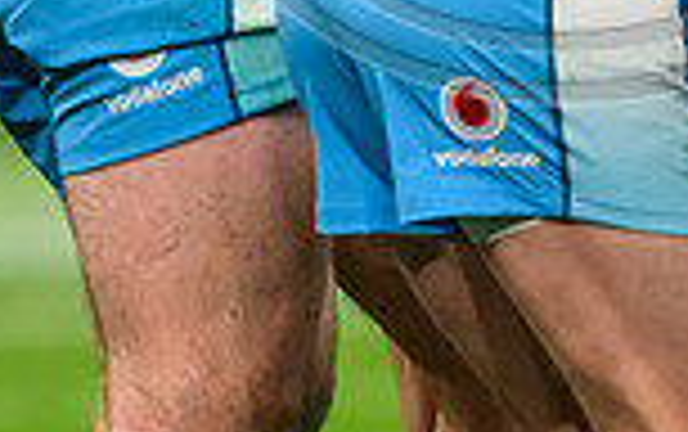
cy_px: -351
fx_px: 47265
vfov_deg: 0.5
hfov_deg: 0.8
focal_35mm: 2518
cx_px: 760
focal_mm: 560
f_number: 4
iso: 3200
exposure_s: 1/1600
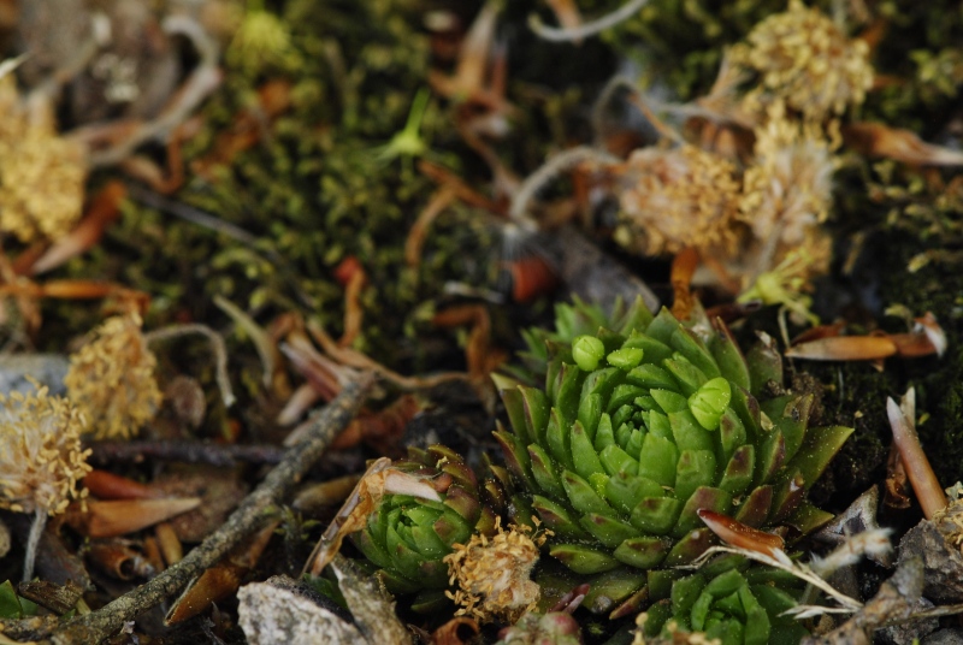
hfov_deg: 16.0
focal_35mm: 128
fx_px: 3416
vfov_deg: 10.8
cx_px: 482
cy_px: 322
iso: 400
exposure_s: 1/125
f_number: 7.1
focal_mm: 85
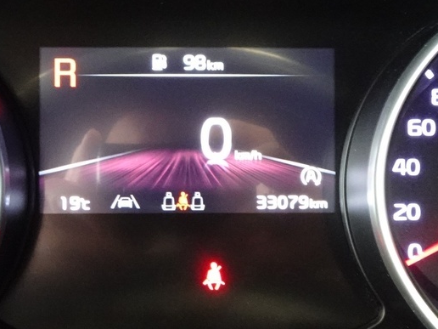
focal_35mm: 67
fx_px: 848
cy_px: 177
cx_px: 199
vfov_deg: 21.9
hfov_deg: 29.0
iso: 800
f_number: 3.5
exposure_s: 1/8
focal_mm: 4.25
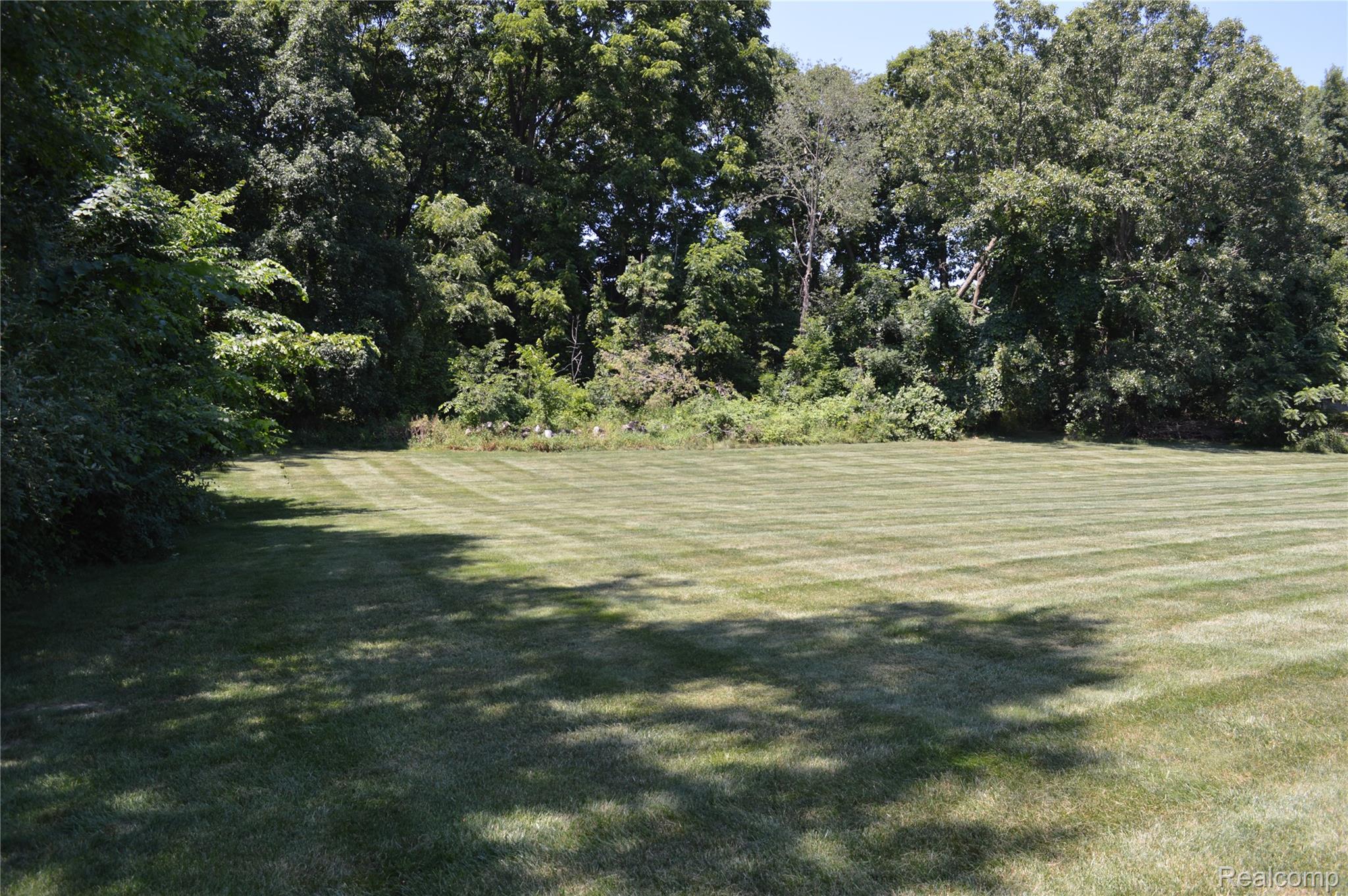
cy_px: 448
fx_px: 1010
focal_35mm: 27
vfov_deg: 47.8
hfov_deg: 67.4
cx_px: 674
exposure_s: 1/125
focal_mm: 18
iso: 100
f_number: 5.6
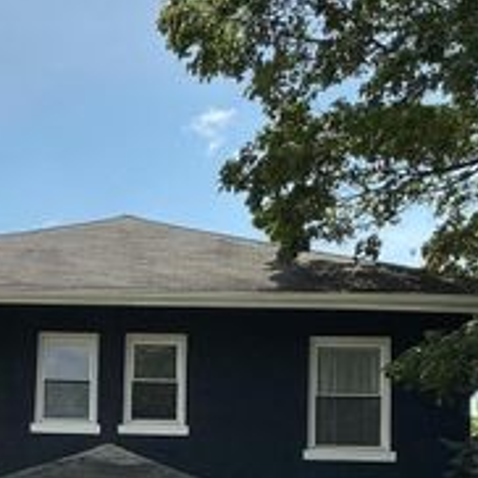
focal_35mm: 94
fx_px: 1469
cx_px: 110
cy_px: 561
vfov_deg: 17.7
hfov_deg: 18.4
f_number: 1.8
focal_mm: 3
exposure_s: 1/2141
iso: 25
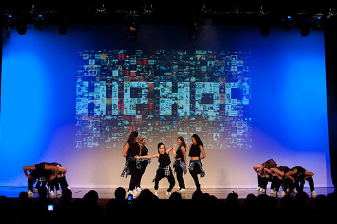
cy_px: 105
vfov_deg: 17.4
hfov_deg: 26.0
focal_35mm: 78
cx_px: 155
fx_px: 729
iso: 3200
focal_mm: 70
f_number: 4
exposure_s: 1/200
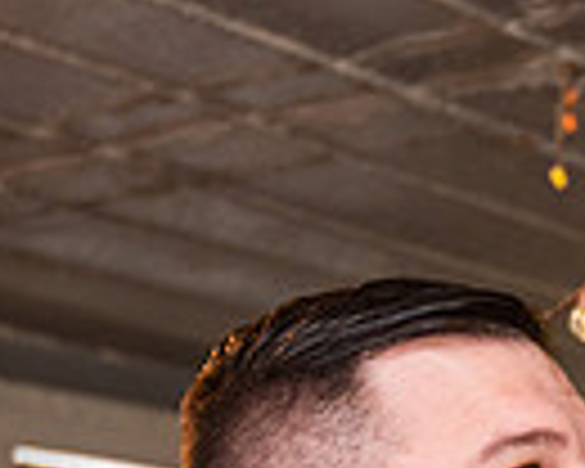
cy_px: 826
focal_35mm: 147
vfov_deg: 10.0
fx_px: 2545
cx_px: 990
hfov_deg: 12.2
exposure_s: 1/60
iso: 640
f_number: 4
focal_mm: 35
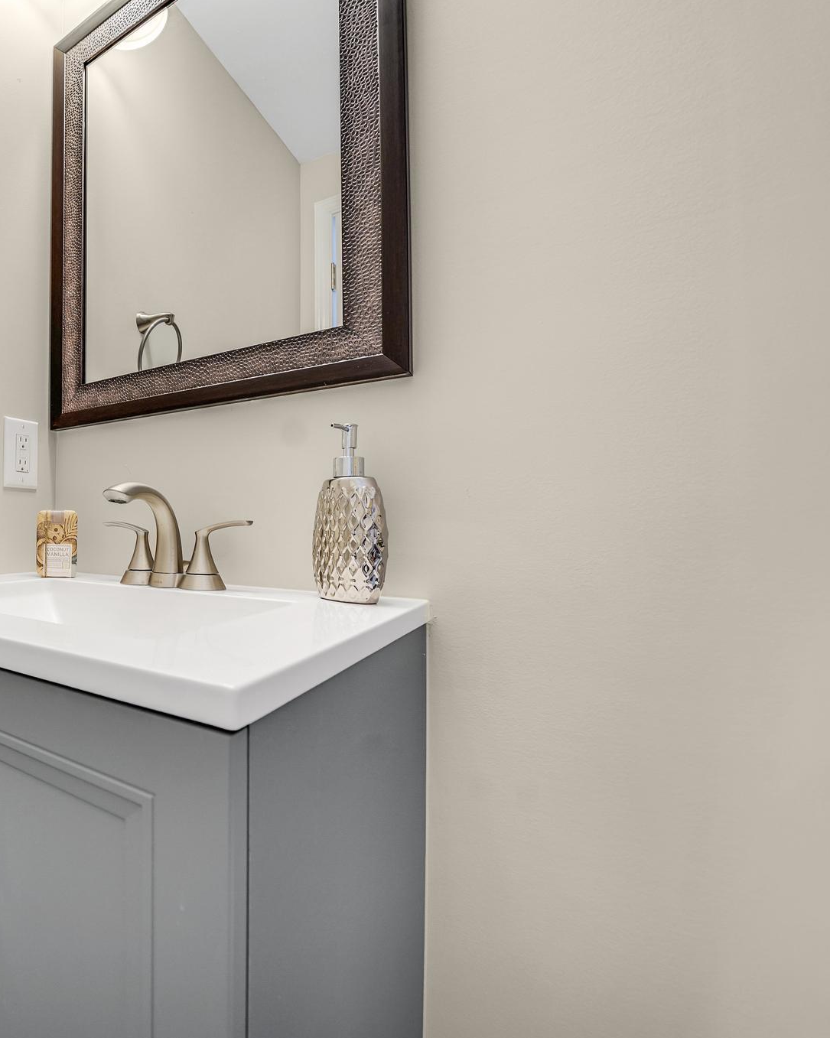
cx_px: 78
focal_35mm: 17
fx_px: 522
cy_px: 519
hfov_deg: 63.7
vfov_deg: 89.7
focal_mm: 12
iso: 640
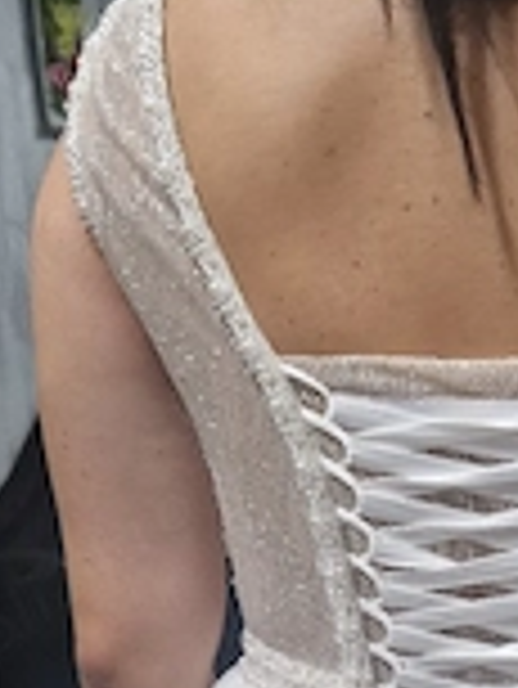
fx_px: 1195
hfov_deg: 23.7
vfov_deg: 30.4
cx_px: 486
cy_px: 652
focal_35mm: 60
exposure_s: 1/100
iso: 50
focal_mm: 5.4
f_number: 1.8
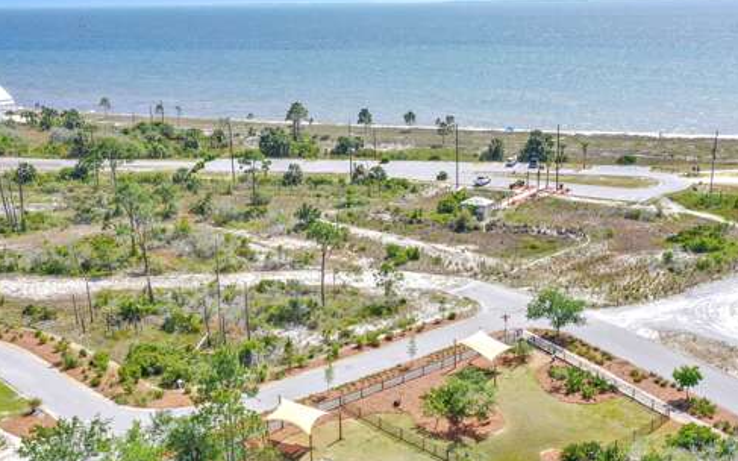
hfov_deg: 44.2
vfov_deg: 28.3
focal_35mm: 45
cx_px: 430
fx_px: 905
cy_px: 331
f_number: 5.6
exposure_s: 1/320
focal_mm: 10.26
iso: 100
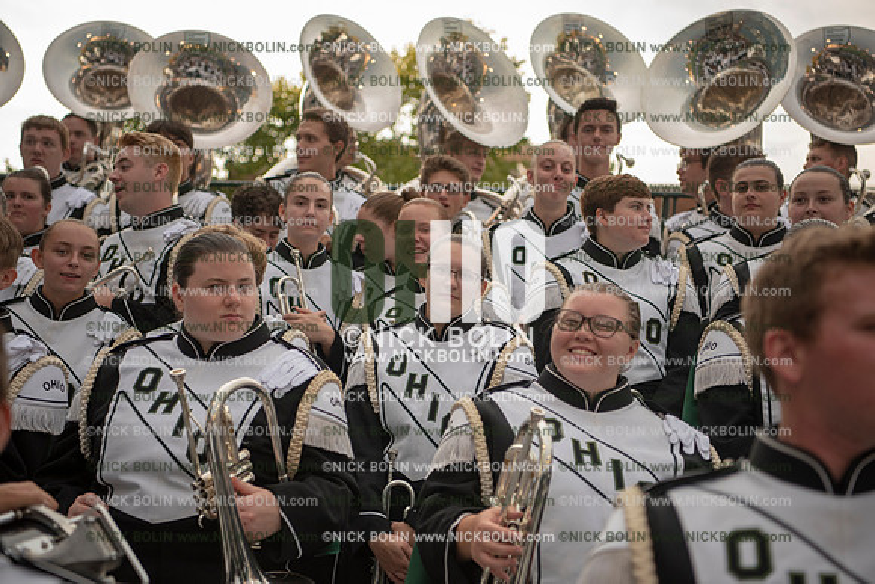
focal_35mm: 62
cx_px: 438
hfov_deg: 32.4
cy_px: 292
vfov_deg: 21.9
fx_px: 1507
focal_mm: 62
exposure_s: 1/1250
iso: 800
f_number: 3.2
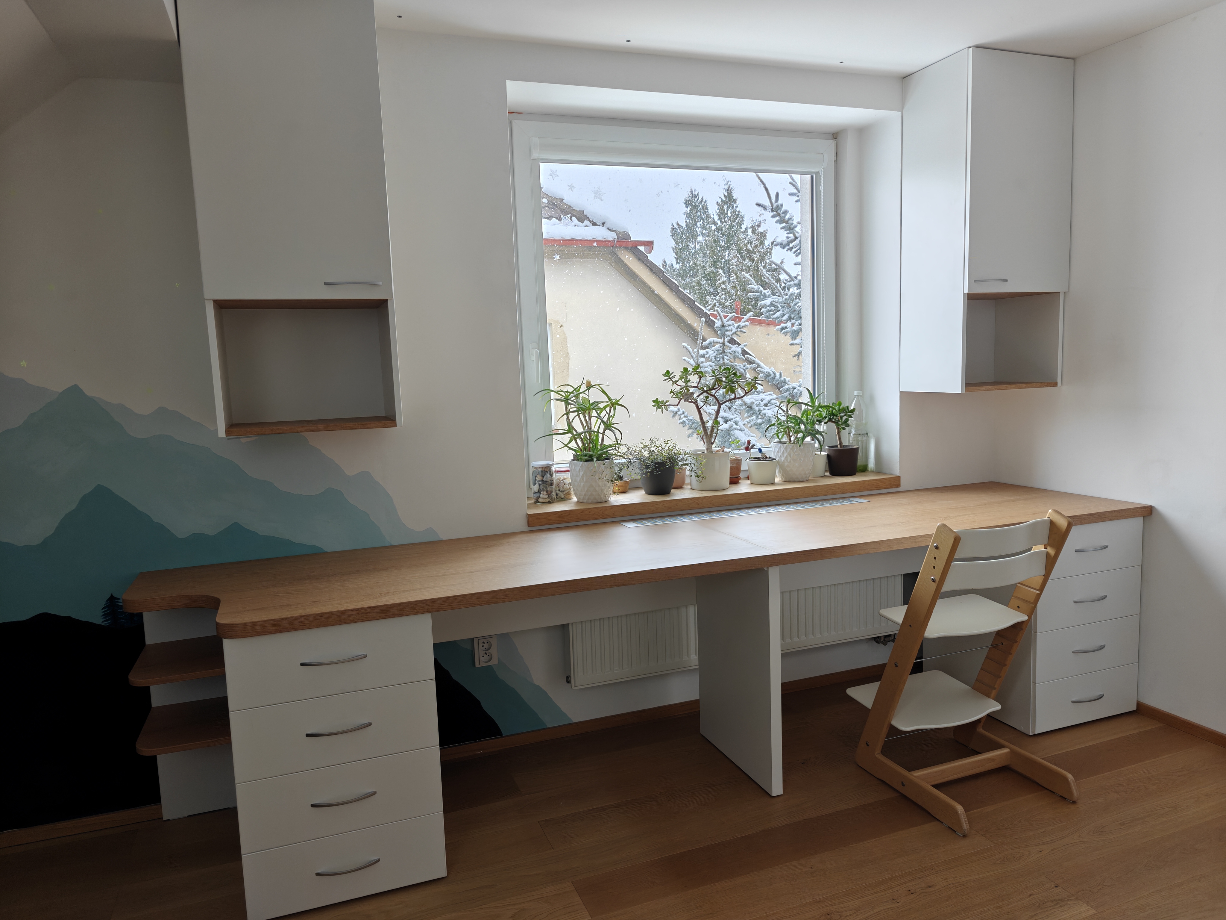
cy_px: 460
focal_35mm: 23
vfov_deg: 58.9
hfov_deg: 73.9
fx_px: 815
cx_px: 613
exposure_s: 1/131
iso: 250
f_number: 1.6
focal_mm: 6.06
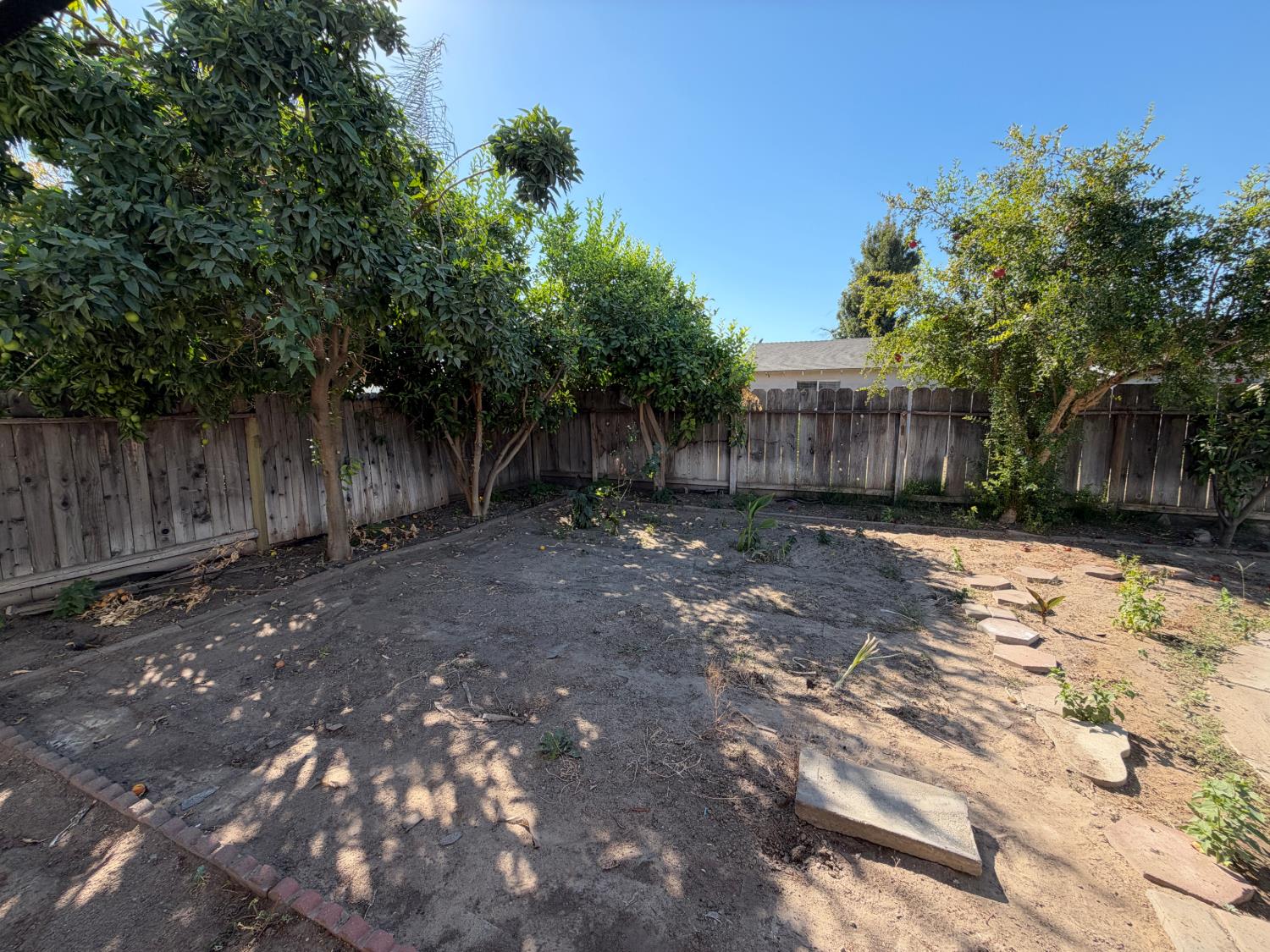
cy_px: 476
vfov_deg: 85.7
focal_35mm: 14
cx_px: 635
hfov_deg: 102.1
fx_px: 514
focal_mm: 2.22
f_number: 2.2
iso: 40
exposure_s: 1/502
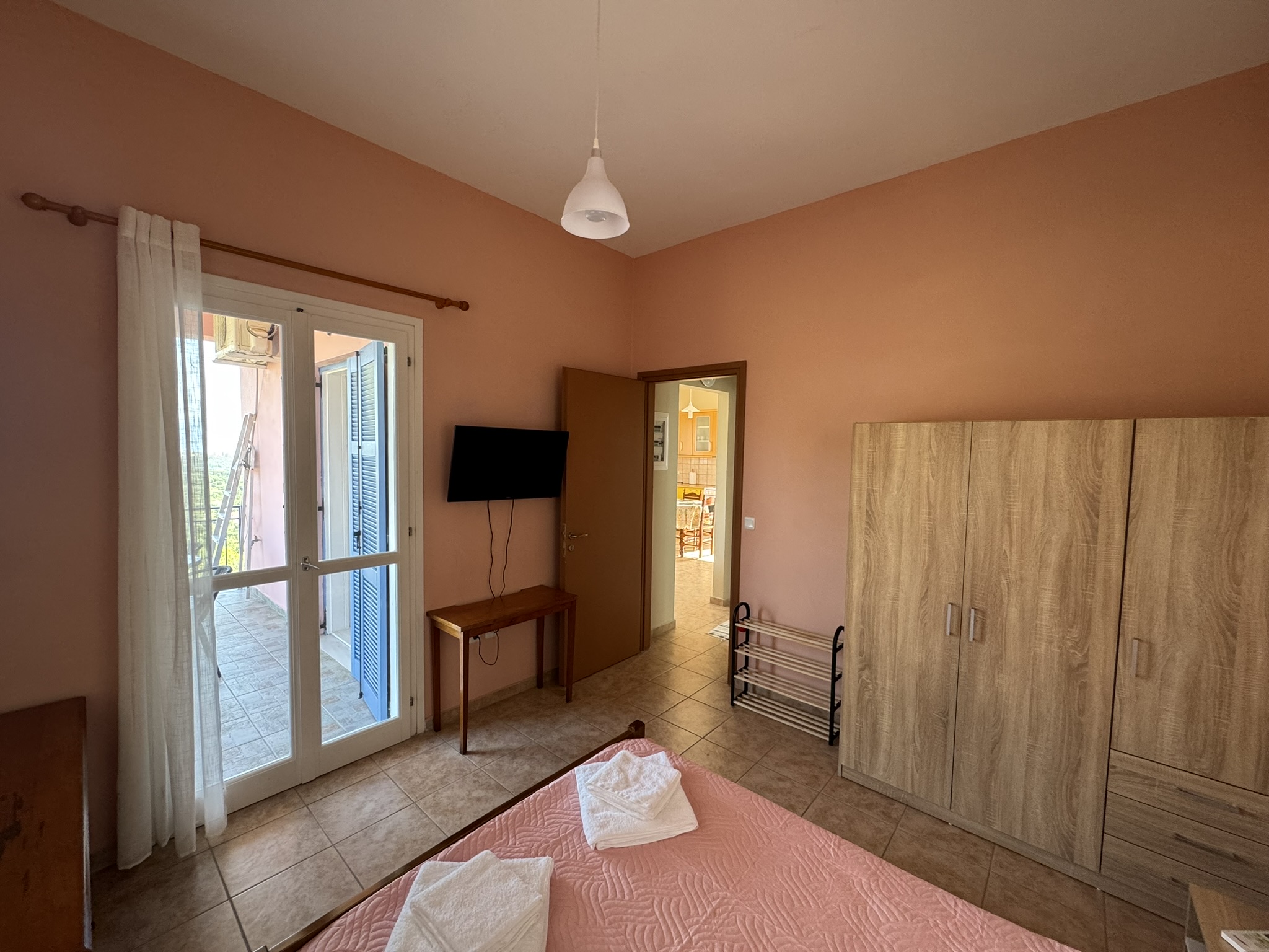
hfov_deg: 102.1
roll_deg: -0.7
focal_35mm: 14
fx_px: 513
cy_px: 476
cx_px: 634
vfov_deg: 85.7
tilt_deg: -2.4
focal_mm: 2.22
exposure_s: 1/100
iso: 200
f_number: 2.2
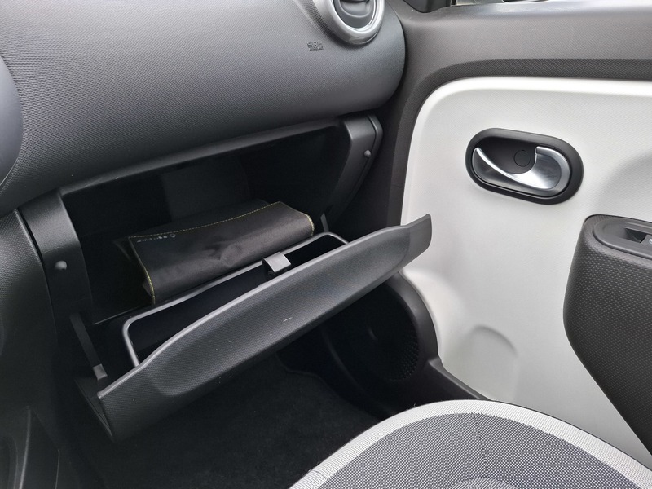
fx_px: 433
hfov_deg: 73.9
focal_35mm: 23
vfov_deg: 58.9
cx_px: 326
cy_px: 244
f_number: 1.8
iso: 50
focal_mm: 5.54
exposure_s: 1/143
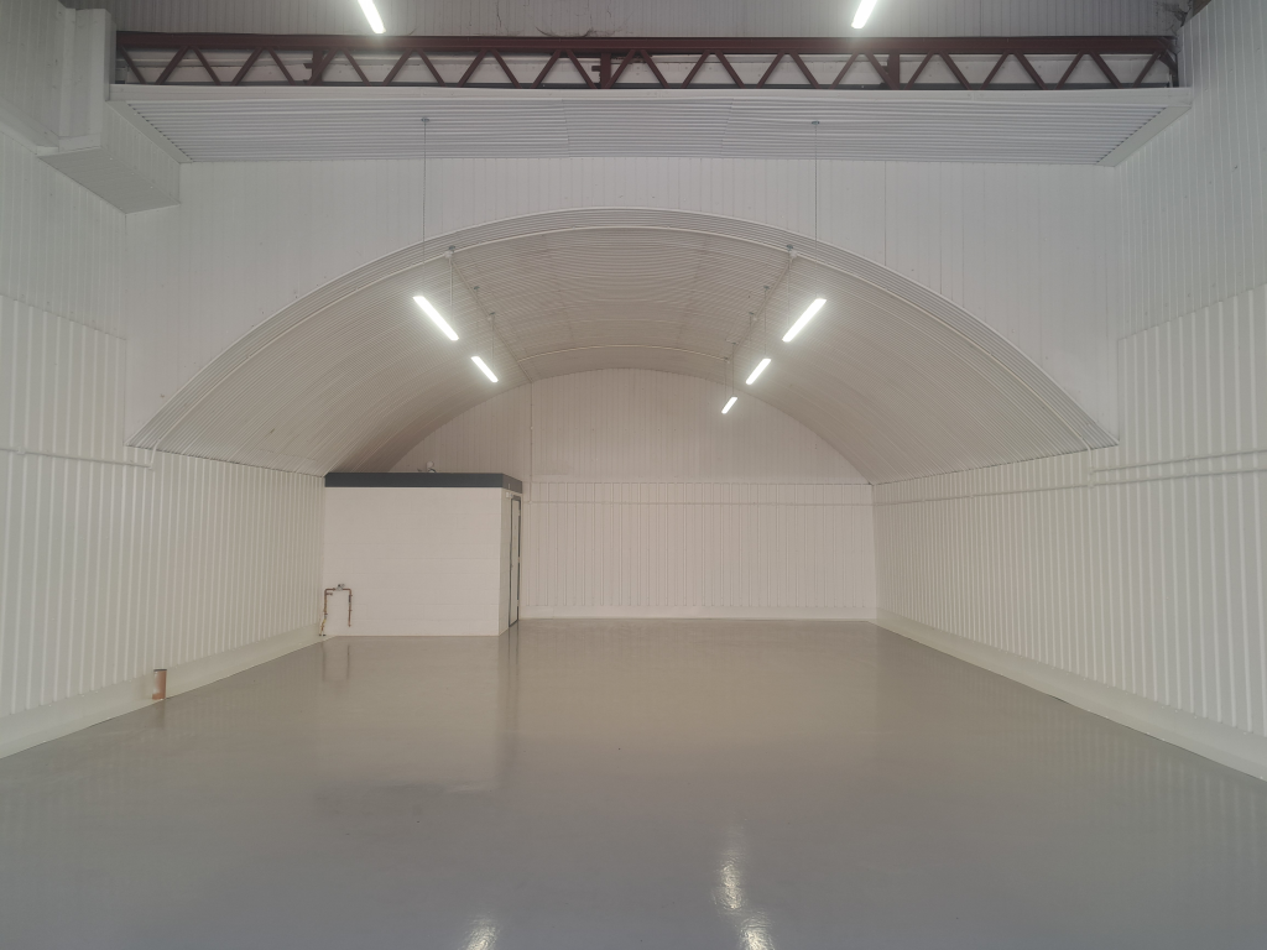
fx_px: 878
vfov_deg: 56.8
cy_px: 475
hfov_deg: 71.6
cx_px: 634
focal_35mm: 24
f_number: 1.8
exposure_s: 1/50
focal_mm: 5.23
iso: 50
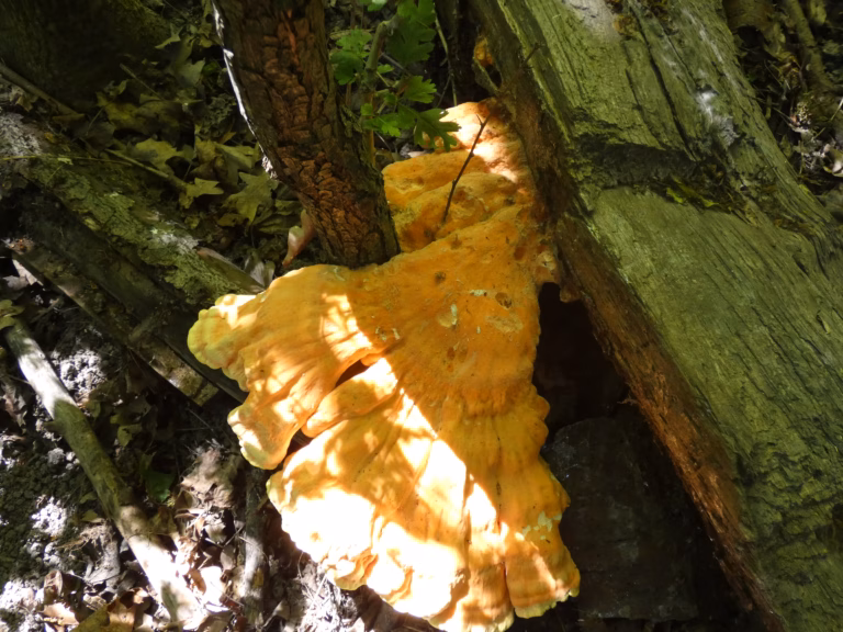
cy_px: 316
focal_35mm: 32
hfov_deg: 56.8
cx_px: 422
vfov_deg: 44.2
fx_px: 779
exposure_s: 1/80
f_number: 3.4
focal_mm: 5.8
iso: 400
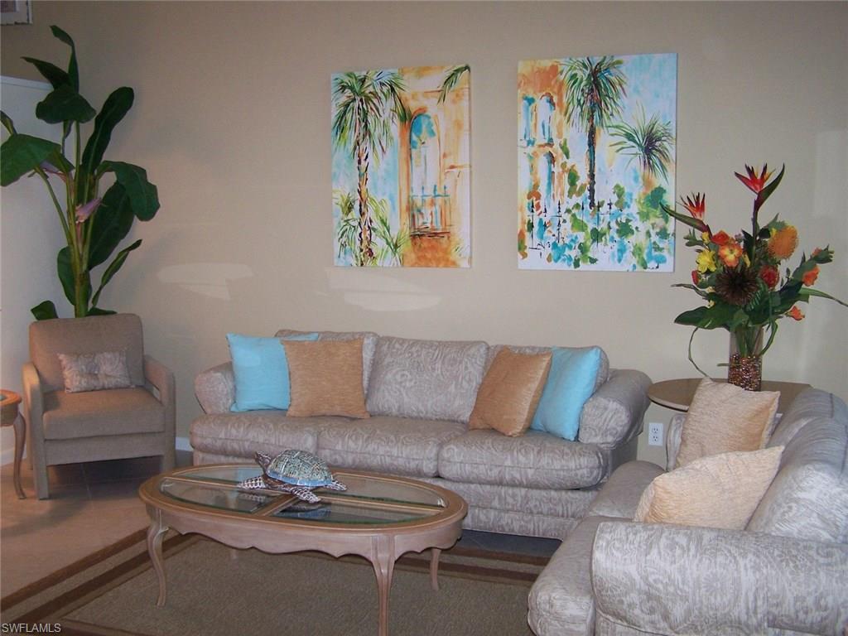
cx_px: 424
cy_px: 318
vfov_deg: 37.7
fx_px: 931
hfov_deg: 49.0
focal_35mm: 38
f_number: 2.8
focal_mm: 6.3
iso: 160
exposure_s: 1/60
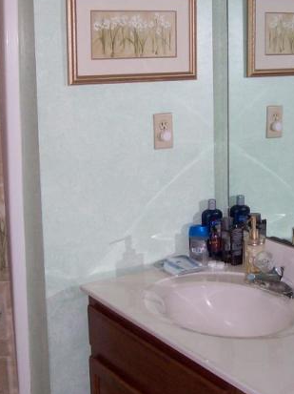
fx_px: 760
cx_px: 170
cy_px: 130
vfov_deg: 28.8
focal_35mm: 67
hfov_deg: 21.9
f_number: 2.7
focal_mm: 6
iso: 80
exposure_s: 1/64
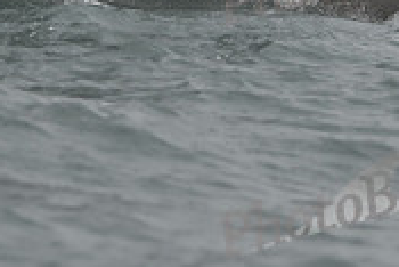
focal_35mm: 663
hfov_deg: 3.1
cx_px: 103
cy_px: -120
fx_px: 7354
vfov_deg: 2.1
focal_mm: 200
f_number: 4.5
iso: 280
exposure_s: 1/800
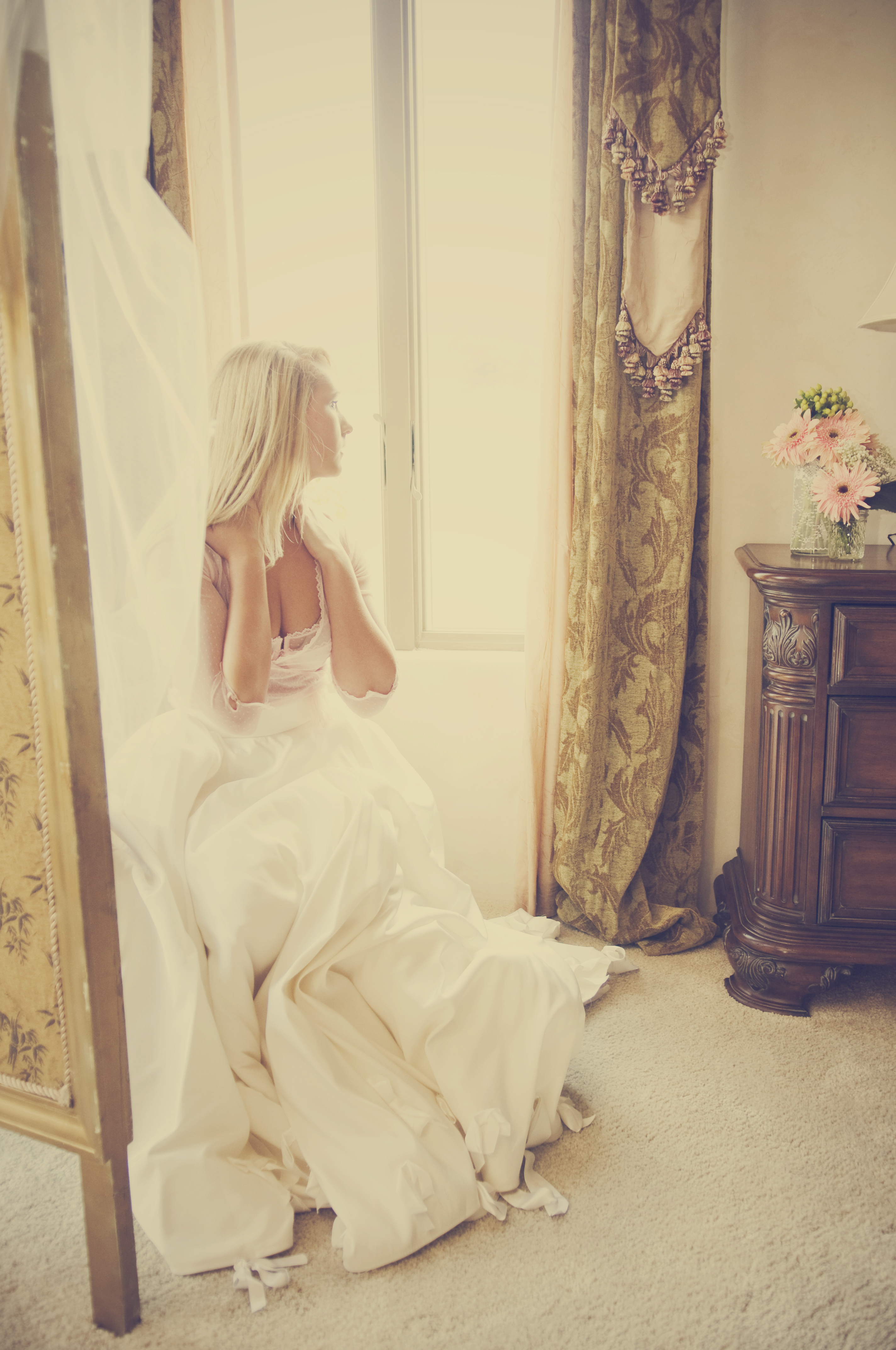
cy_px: 675
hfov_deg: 39.9
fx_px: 1235
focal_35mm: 33
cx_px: 448
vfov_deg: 57.3
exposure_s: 1/80
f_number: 2.8
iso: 500
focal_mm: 22
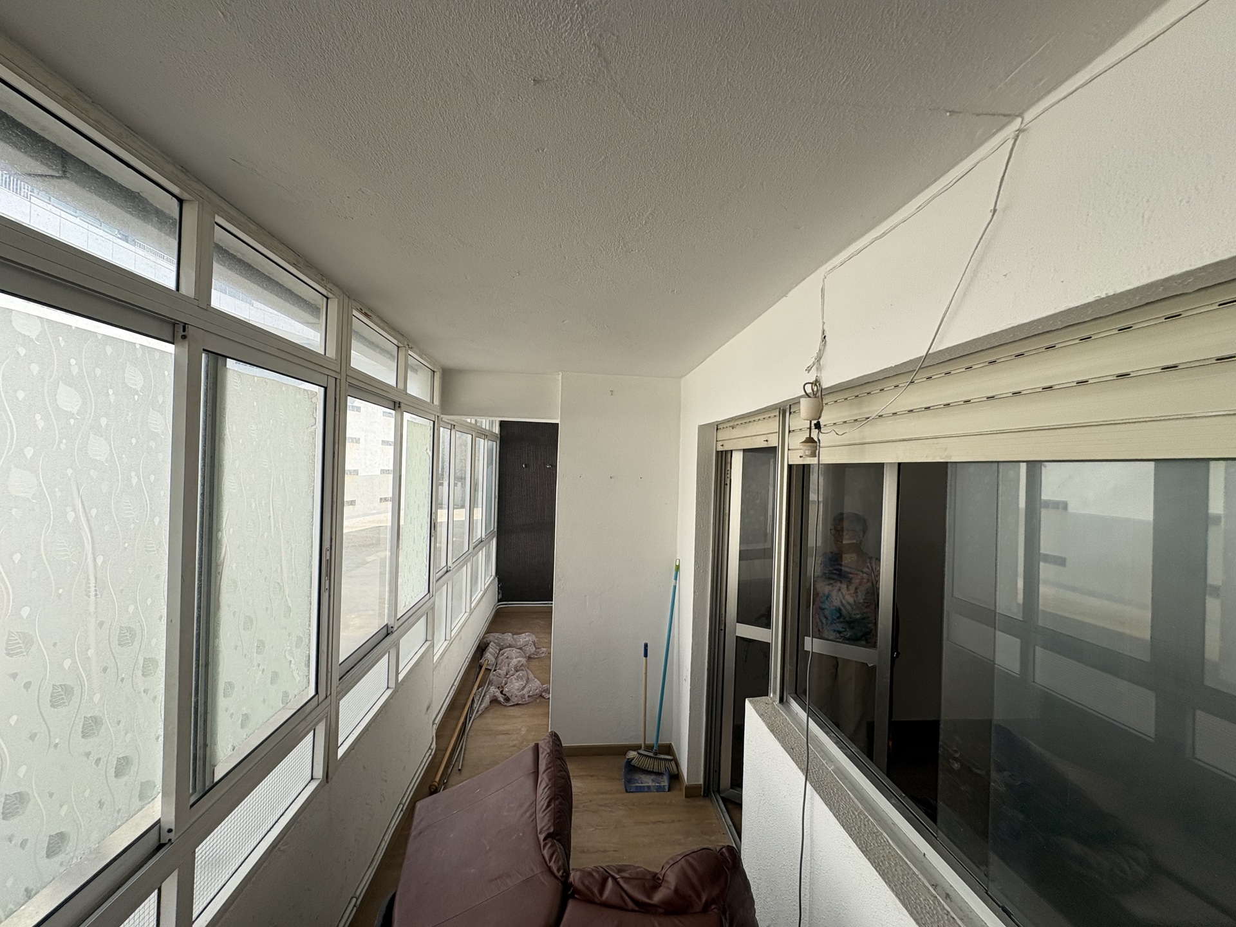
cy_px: 464
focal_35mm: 14
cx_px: 618
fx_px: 500
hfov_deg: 102.1
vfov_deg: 85.7
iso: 50
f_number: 2.2
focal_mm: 2.22
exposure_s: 1/482
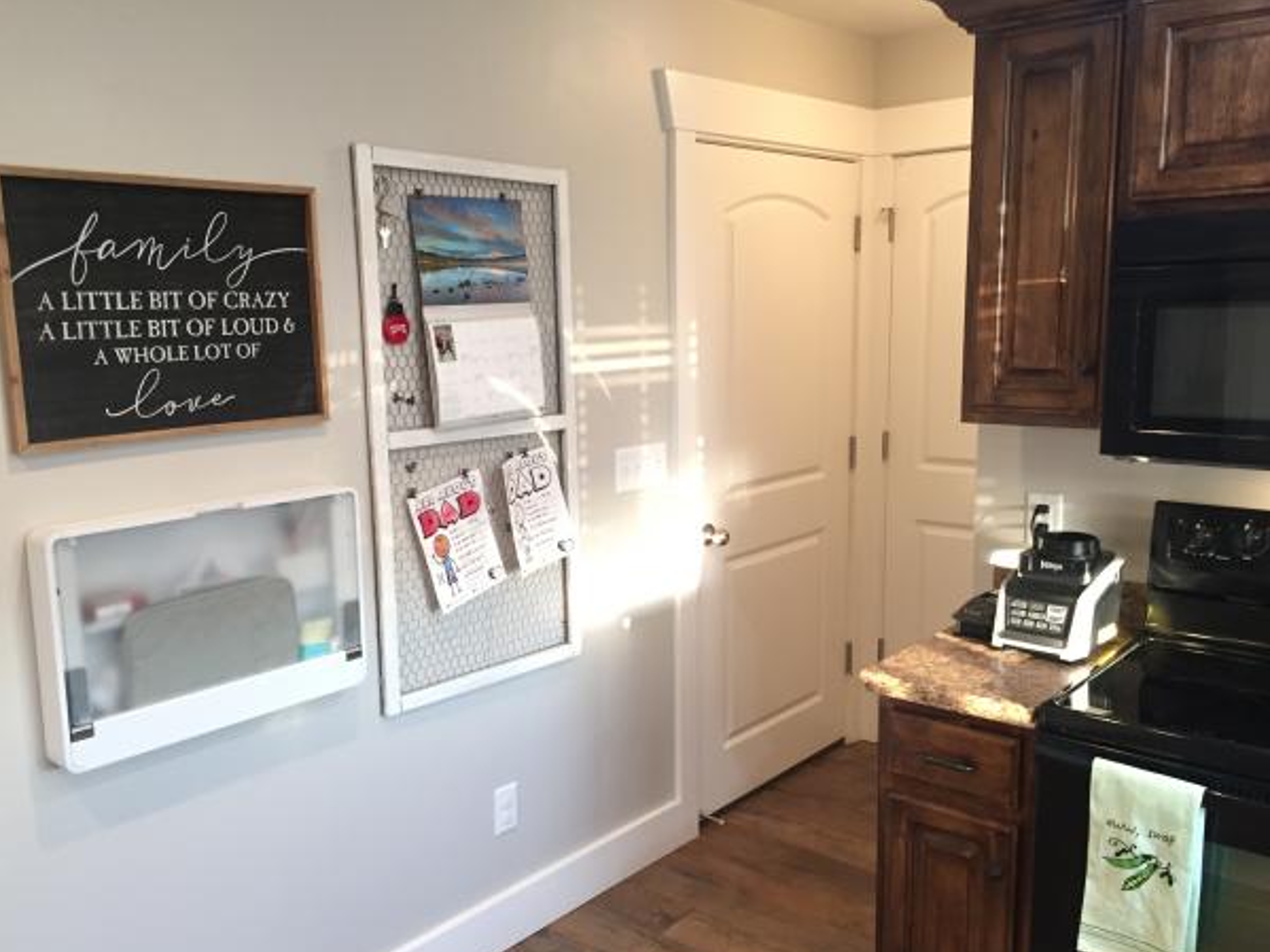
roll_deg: +0.4
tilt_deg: -10.6
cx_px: 594
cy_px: 503
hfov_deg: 58.3
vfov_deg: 45.4
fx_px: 1137
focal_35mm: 31
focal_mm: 4.15
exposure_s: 1/30
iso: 160
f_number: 2.2
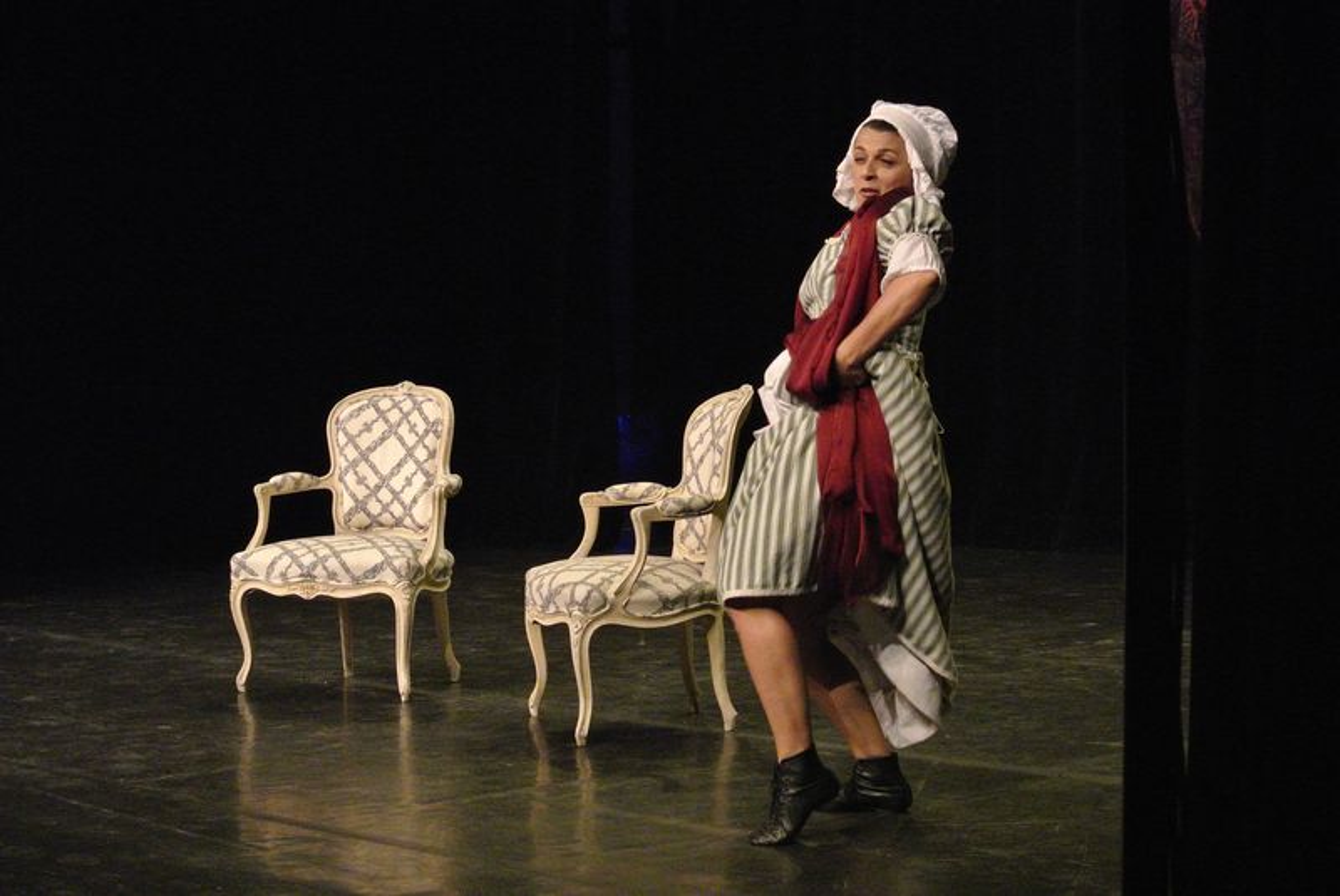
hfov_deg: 25.0
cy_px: 448
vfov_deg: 16.9
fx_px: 3018
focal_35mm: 81
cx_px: 670
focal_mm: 30
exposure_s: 1/100
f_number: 7.1
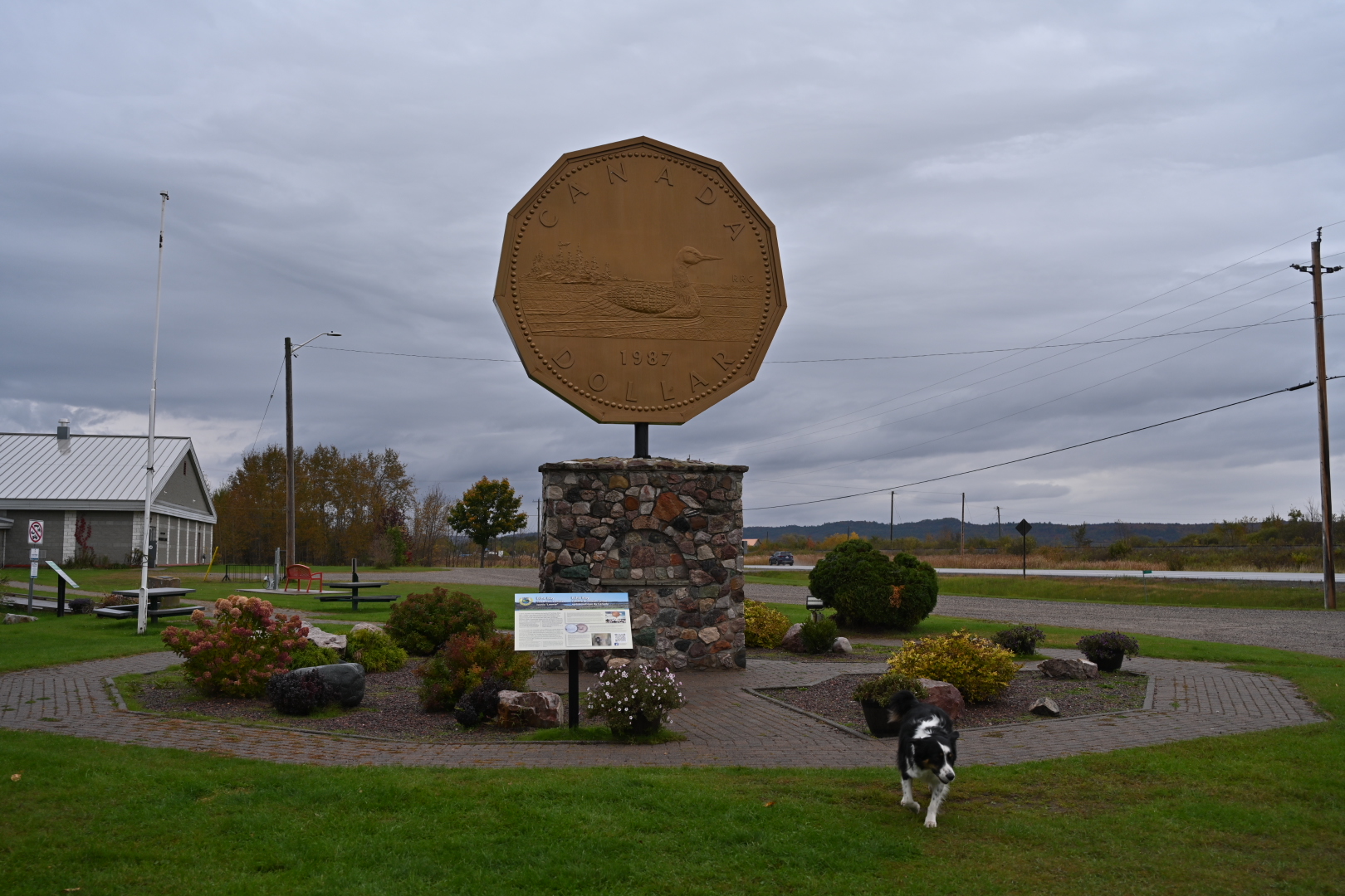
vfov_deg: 39.4
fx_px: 1251
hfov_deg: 56.5
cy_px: 448
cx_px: 672
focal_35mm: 34
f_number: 4
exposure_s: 1/250
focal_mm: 33.5
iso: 100
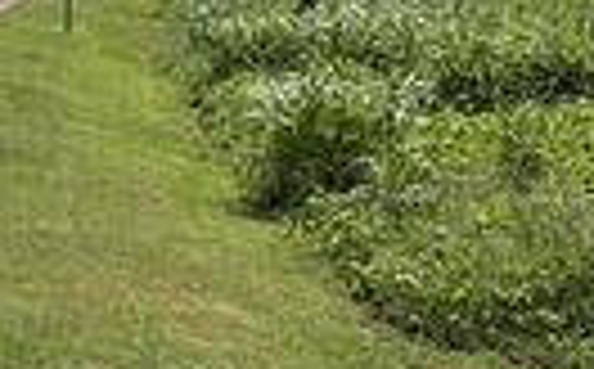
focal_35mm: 90
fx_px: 1454
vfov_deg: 14.0
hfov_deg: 22.2
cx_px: 605
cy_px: -70
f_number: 1.6
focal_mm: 5.96
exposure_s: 1/5814
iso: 50
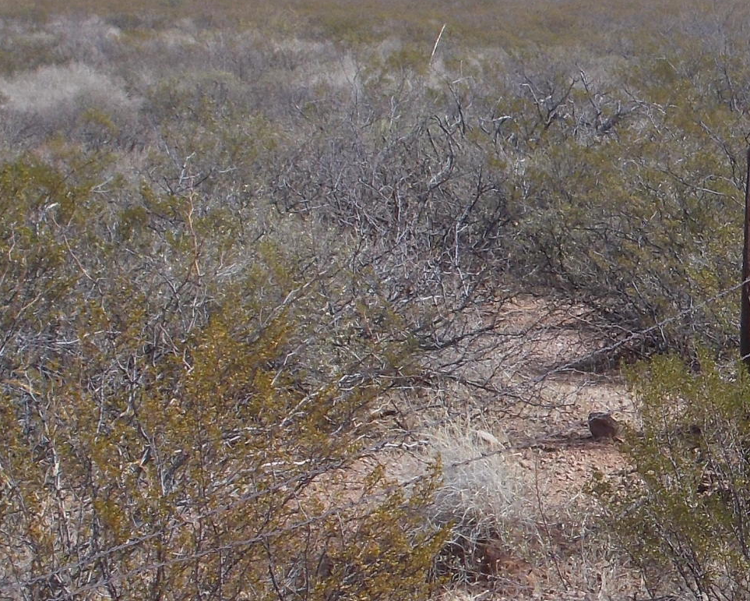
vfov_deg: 6.7
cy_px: 212
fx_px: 5129
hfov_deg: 8.3
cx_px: 927
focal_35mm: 231
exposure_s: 1/320
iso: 80
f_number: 5.8
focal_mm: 13.5
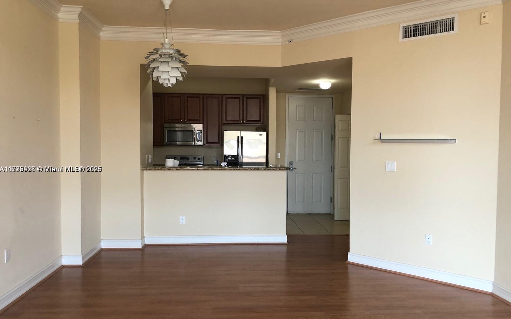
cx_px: 257
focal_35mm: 30
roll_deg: +0.2
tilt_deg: -3.9
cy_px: 170
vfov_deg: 41.8
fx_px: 418
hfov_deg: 62.9
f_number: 1.8
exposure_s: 1/30
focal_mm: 3.99
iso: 40
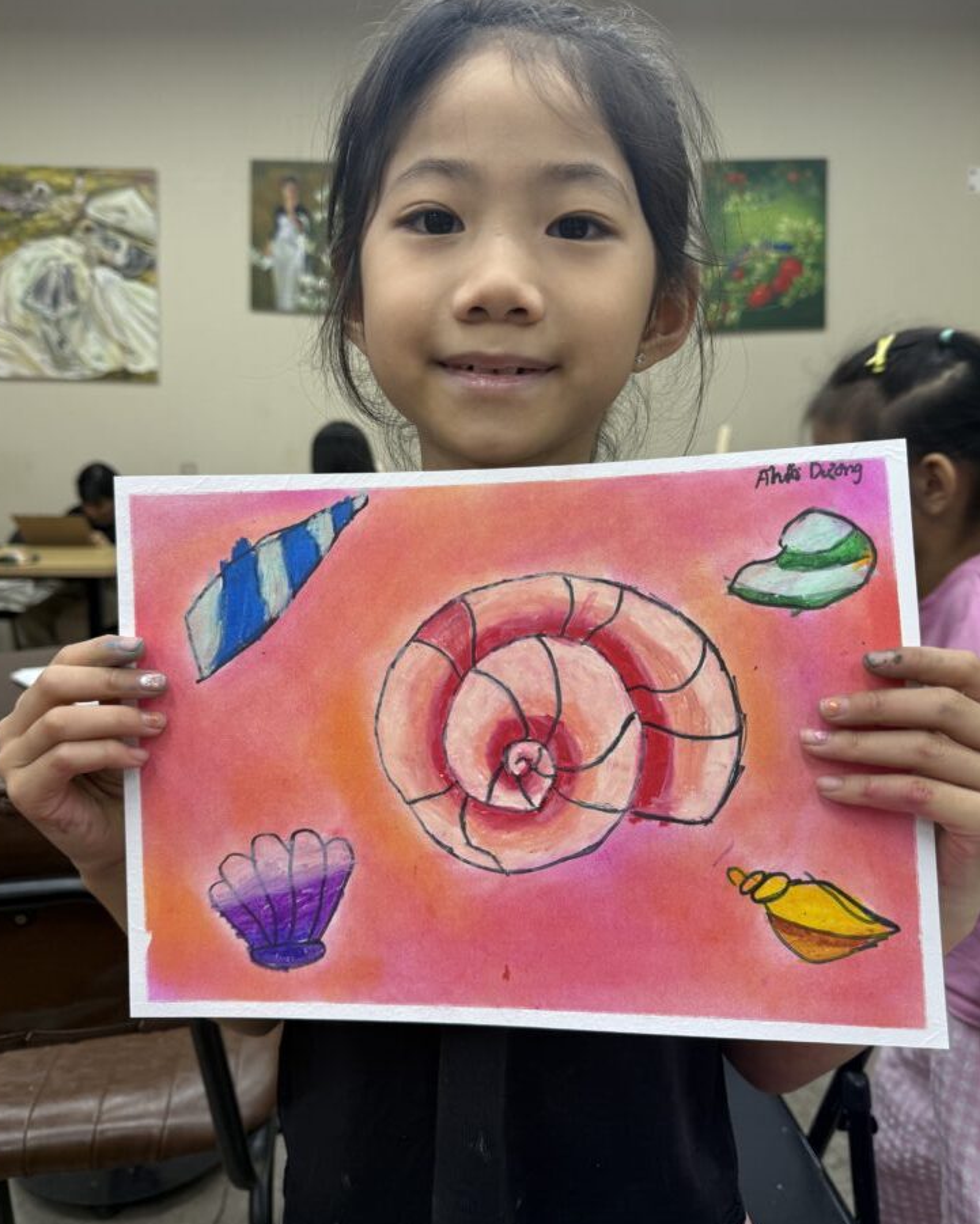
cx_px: 492
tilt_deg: -6.3
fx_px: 942
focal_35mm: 26
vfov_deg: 66.0
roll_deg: -0.9
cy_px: 587
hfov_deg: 54.9
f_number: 1.78
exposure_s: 1/100
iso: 64
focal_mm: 6.76
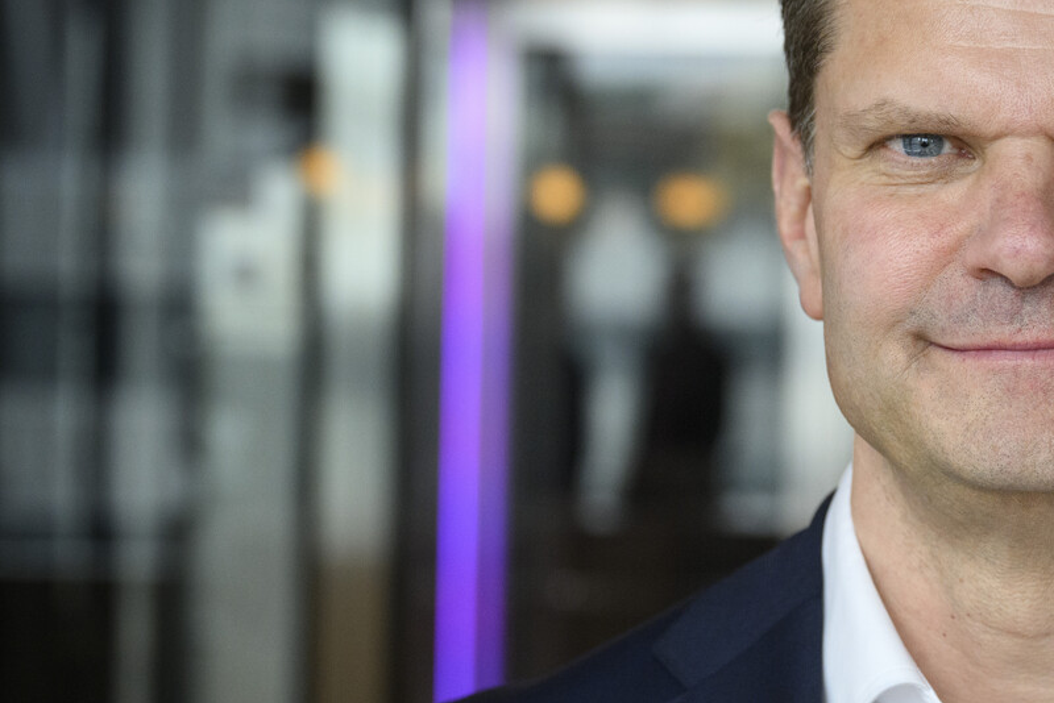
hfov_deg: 16.4
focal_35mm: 124
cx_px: 833
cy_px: 375
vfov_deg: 11.1
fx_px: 3632
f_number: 4
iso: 2000
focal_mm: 62
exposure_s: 1/500
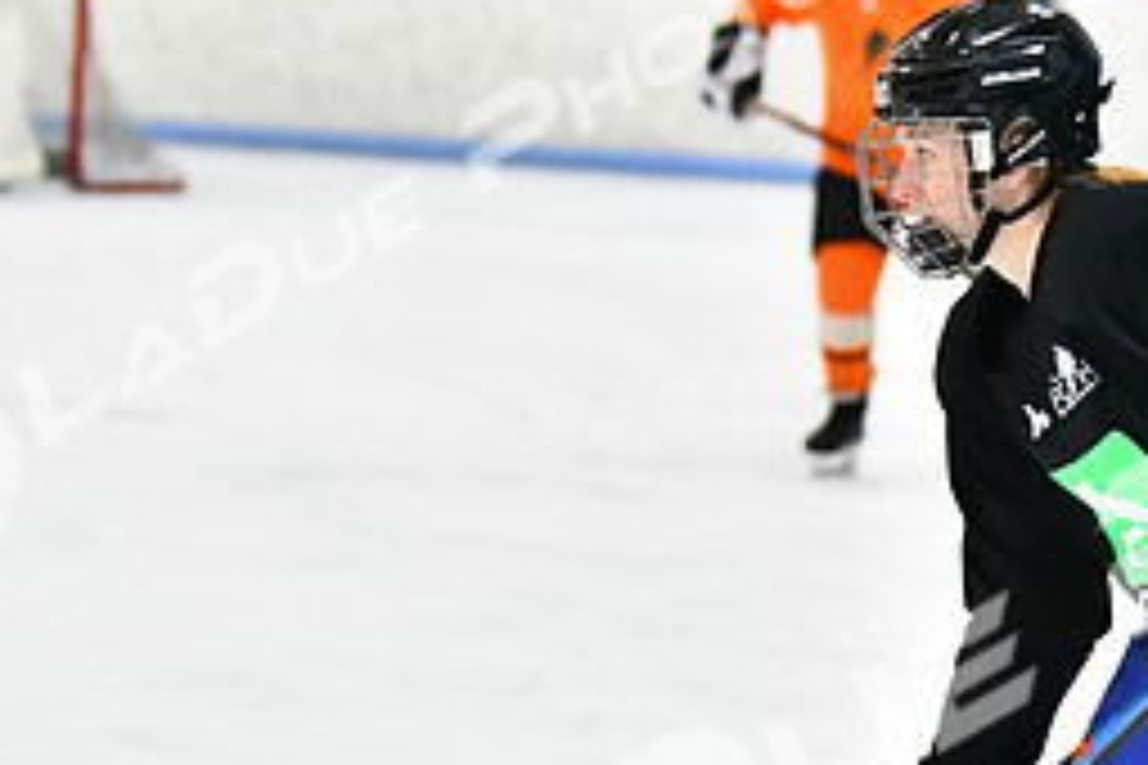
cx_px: 851
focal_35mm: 246
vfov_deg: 5.6
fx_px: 7844
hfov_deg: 8.4
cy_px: 704
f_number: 2.8
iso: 6400
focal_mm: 72
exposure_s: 1/1250
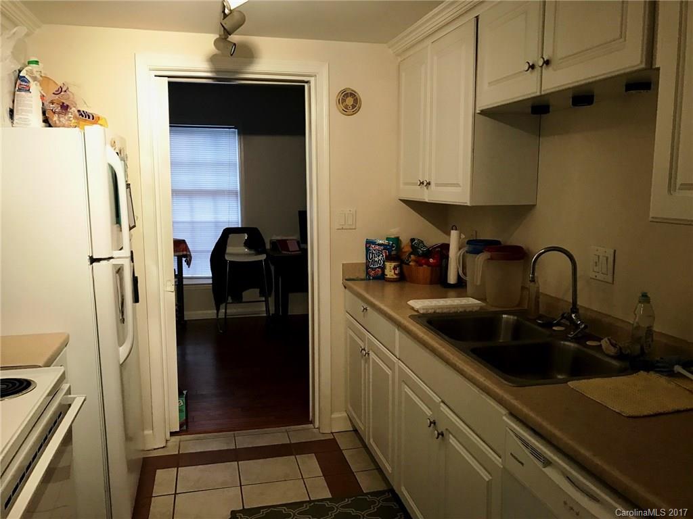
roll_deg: -0.2
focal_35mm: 28
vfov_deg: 49.7
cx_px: 346
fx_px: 561
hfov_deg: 63.4
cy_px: 260
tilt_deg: -6.3
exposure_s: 1/20
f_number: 1.8
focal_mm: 3.99
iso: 40
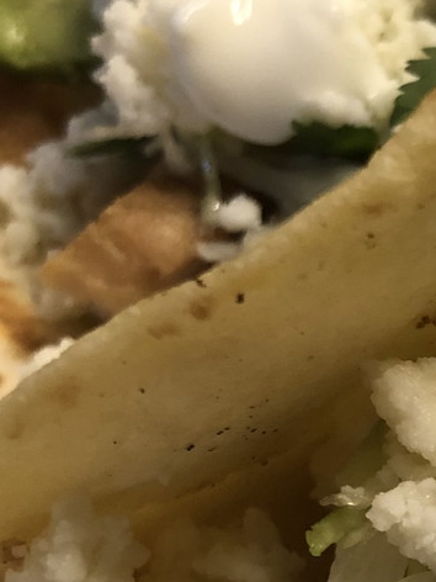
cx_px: 586
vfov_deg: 20.3
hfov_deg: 14.8
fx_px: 1595
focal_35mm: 95
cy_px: 504
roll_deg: -2.2
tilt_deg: -40.0
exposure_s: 1/15
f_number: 1.8
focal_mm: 4
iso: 64
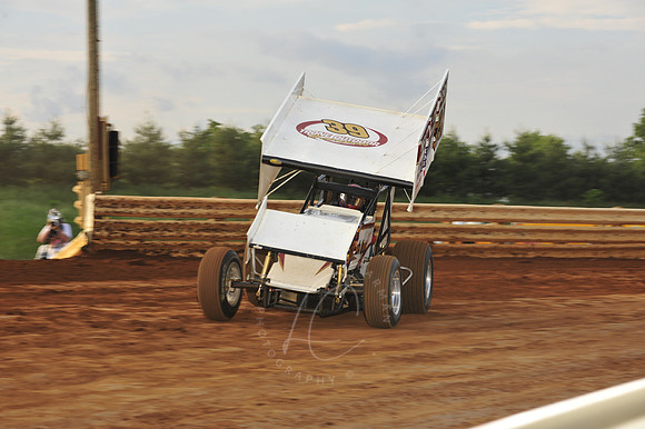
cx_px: 322
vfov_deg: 13.0
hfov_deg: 19.5
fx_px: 1880
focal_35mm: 105
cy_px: 214
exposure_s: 1/320
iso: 500
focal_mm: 105
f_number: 9
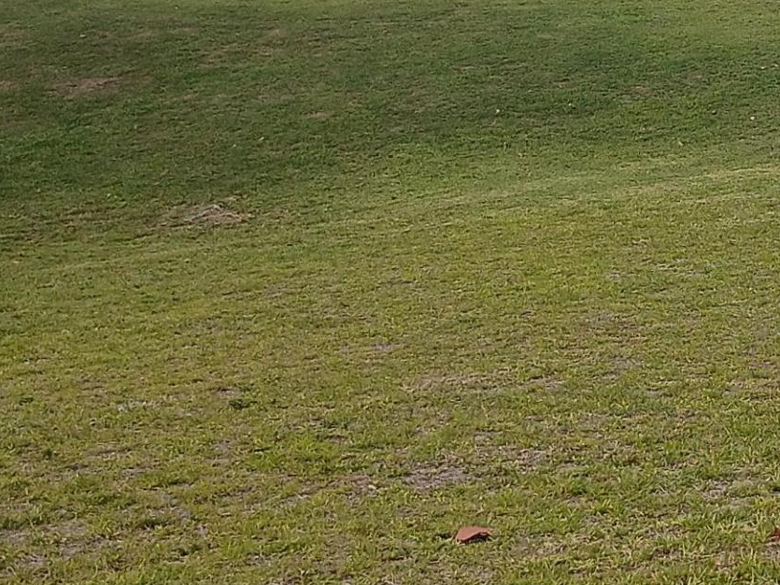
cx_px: 796
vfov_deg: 14.8
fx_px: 2253
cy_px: 268
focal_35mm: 100
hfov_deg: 19.1
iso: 101
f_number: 1.8
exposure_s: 1/1142
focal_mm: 4.27
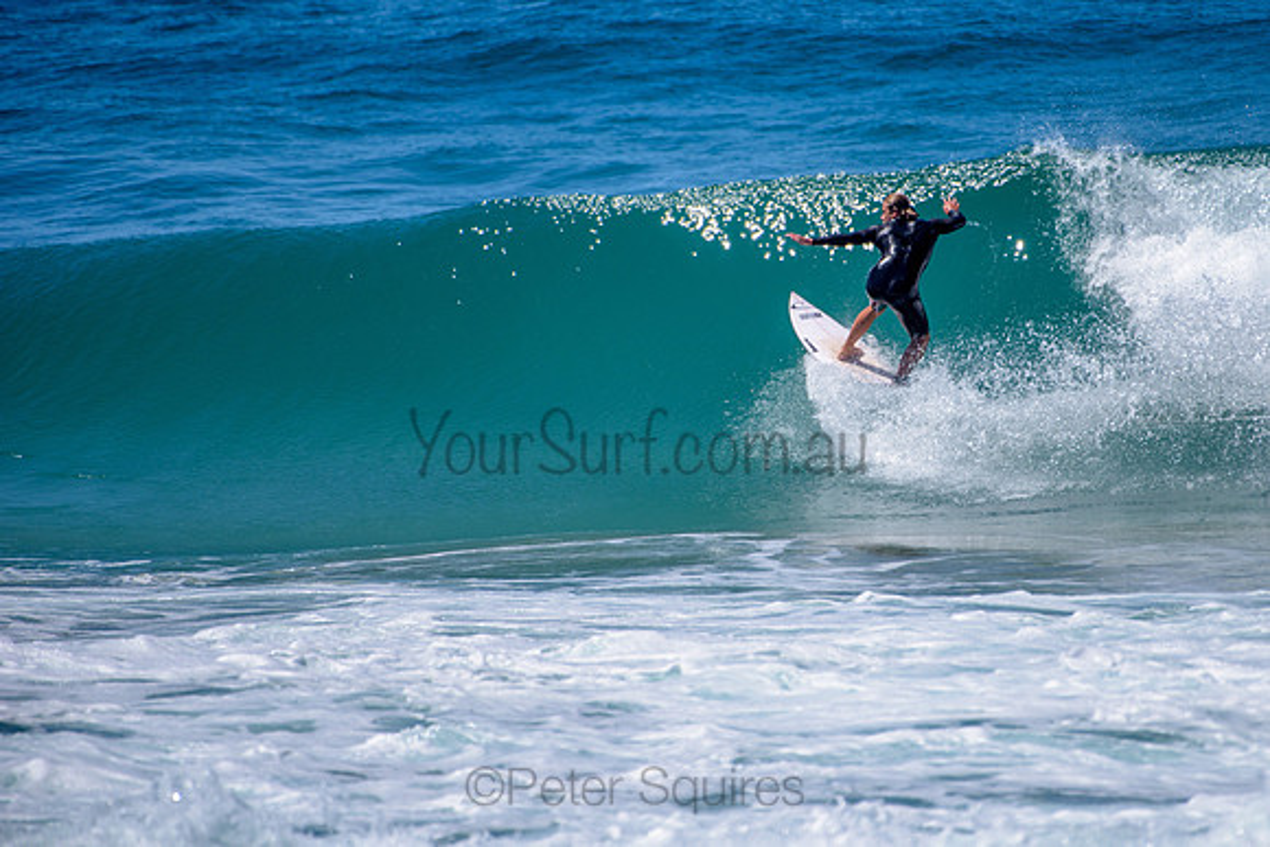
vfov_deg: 2.2
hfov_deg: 3.4
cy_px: 328
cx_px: 778
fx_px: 21623
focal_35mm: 613
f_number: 5.6
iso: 90
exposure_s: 1/2000
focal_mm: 500
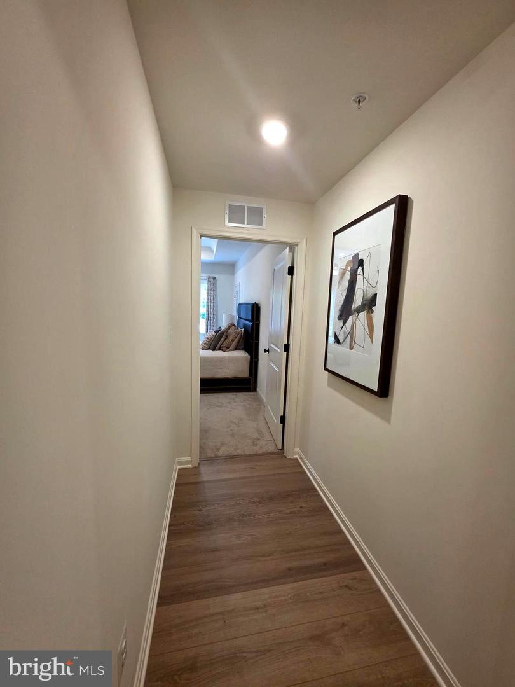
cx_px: 258
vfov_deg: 106.2
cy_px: 344
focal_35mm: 13
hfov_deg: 89.9
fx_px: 258
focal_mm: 2.2
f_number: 1.9
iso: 250
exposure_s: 1/120
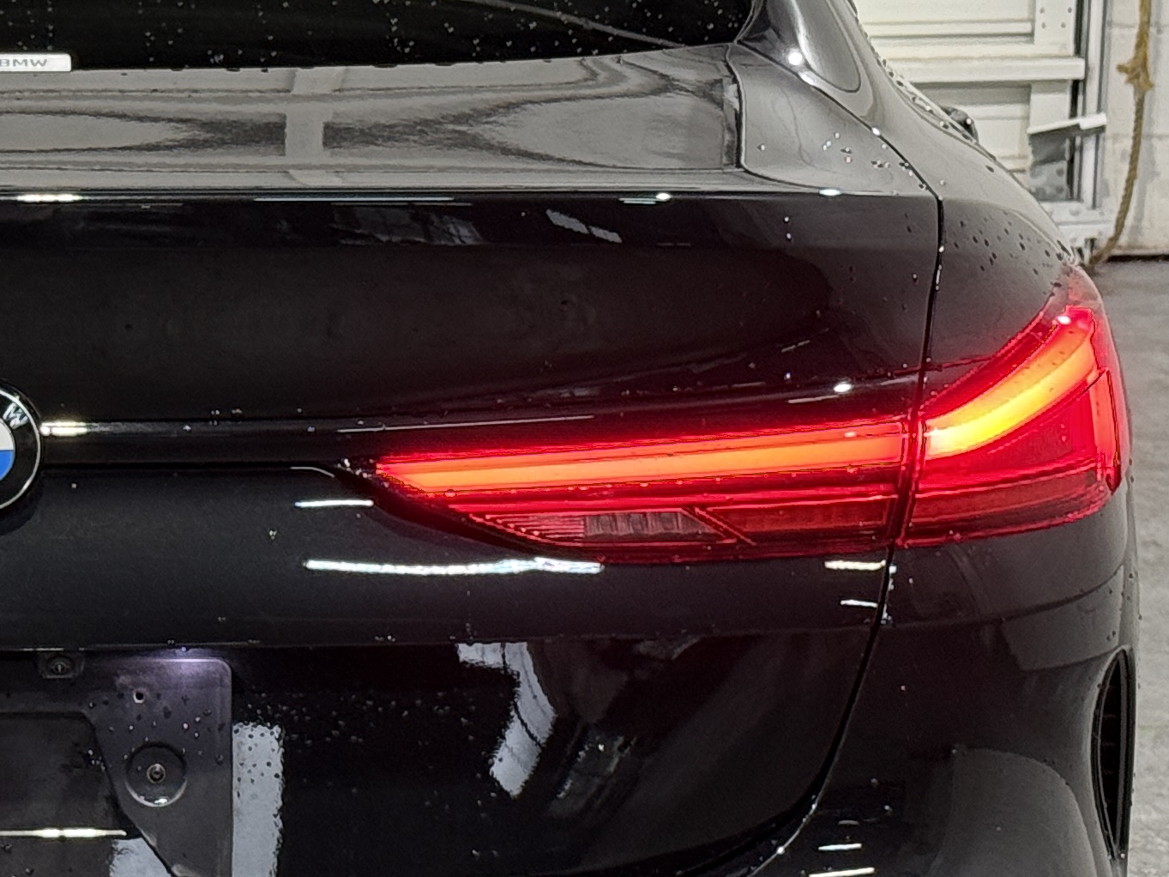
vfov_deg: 10.4
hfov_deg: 13.7
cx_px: -26
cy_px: 555
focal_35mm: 142
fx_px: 4795
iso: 250
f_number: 1.78
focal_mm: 6.76
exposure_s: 1/60
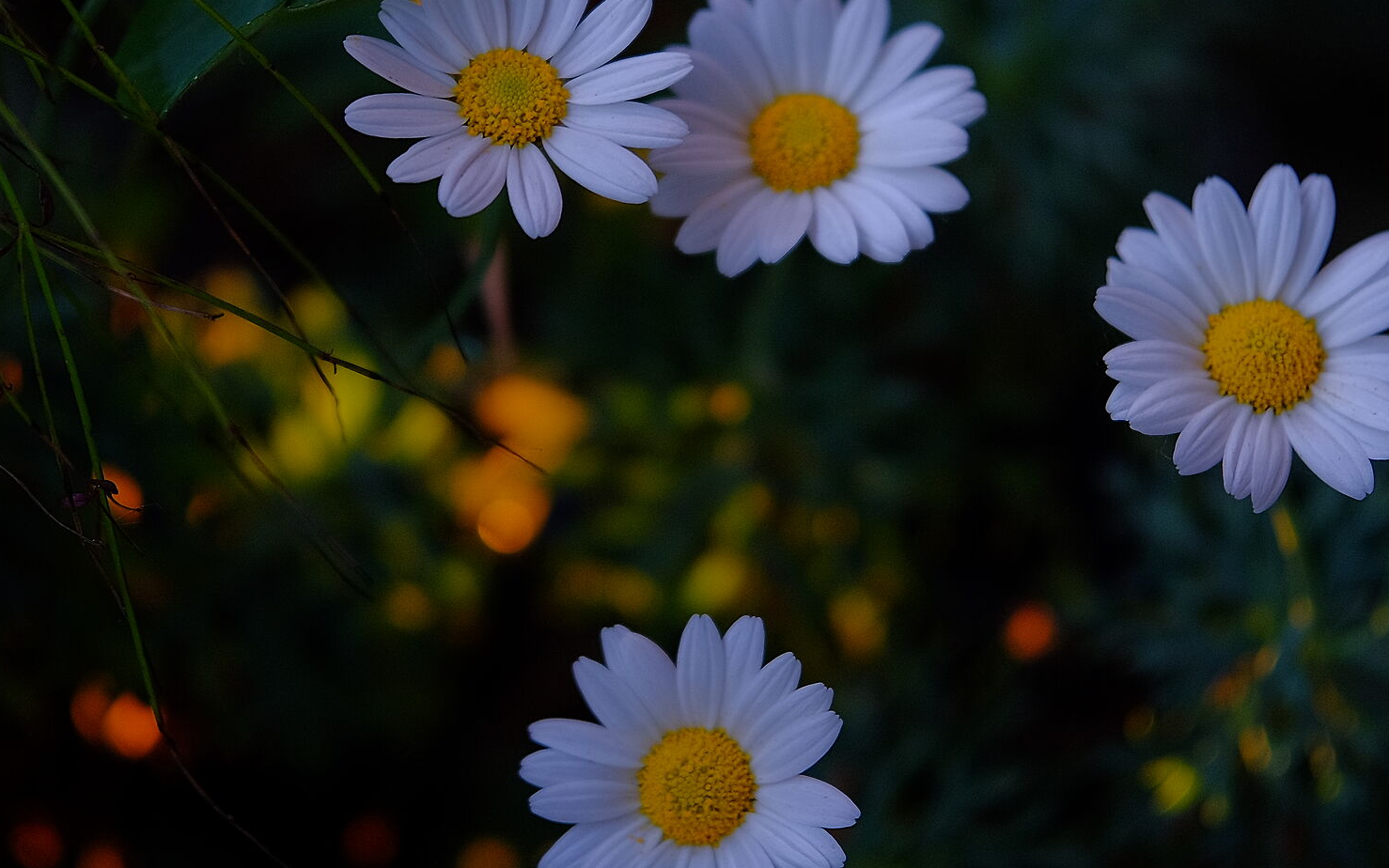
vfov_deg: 9.4
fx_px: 5262
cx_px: 566
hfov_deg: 15.0
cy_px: 341
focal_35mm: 139
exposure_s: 1/210
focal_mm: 56
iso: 200
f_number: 1.7
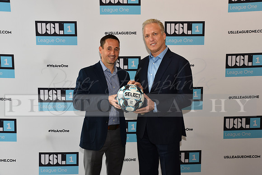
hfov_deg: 46.4
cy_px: 88
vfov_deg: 31.9
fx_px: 306
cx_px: 131
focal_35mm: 42
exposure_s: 1/60
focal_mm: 42
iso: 400
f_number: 5.6
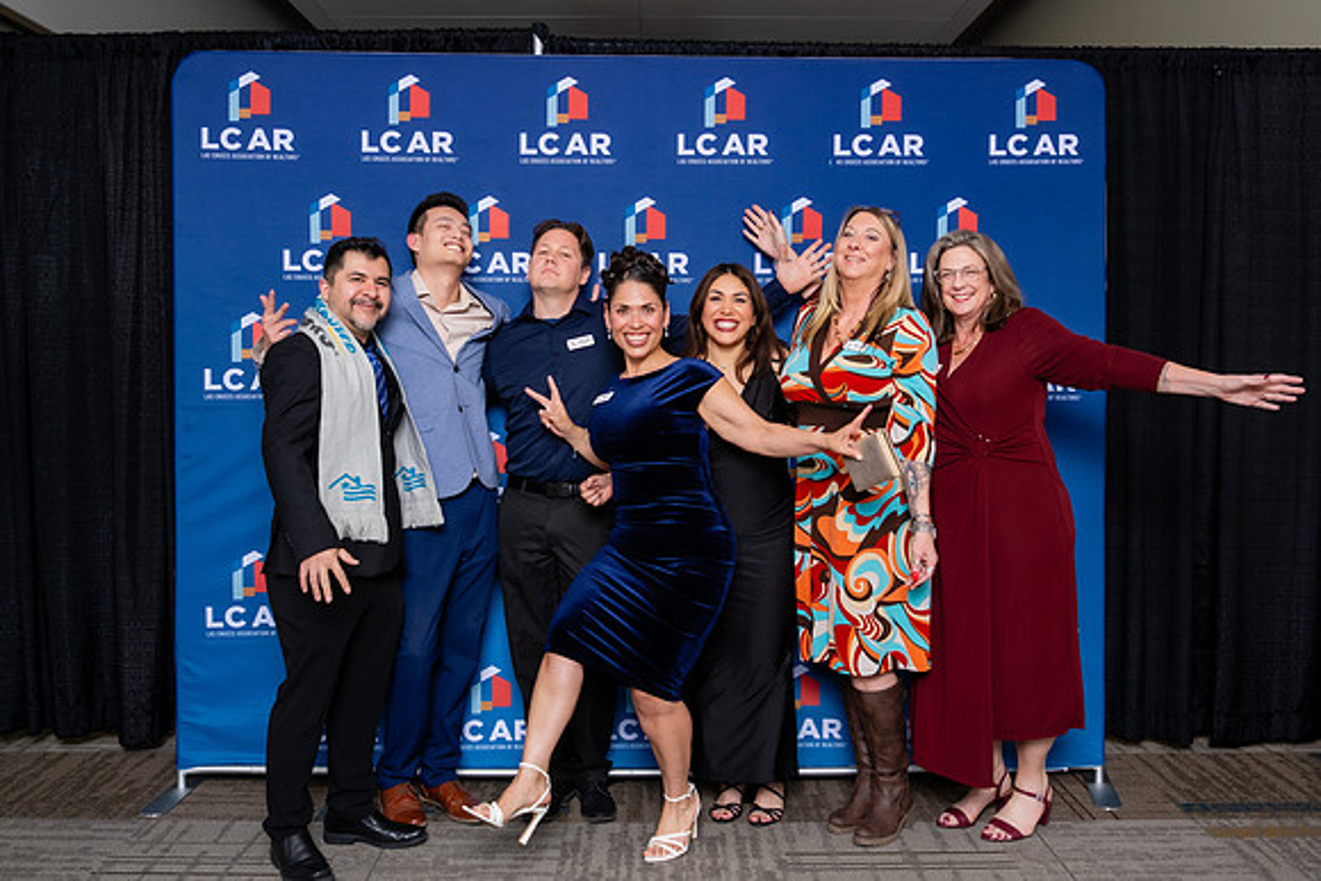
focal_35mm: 34
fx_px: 1241
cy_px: 424
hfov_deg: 56.1
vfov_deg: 39.1
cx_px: 657
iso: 500
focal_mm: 28
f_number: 5.6
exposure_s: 1/200
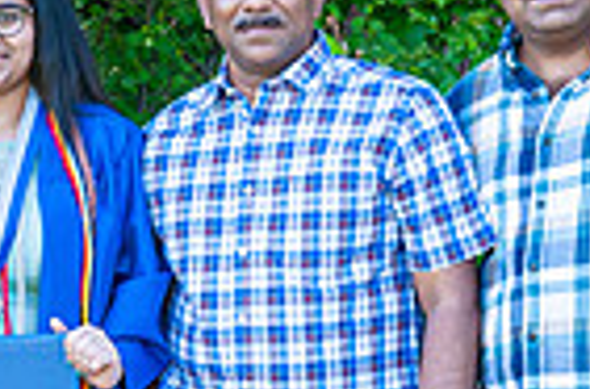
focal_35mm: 136
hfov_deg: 14.8
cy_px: 399
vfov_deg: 9.9
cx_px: -54
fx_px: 2221
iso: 320
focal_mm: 22
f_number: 5.6
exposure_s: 1/125
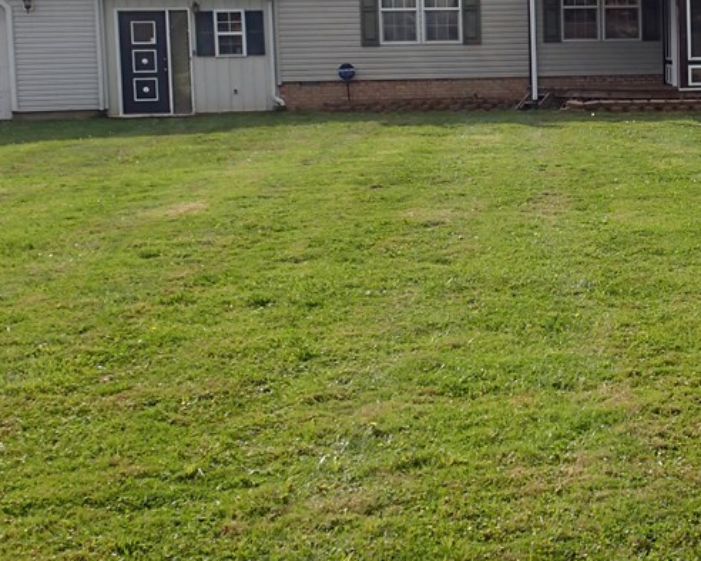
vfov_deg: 23.4
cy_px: 199
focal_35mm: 65
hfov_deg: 28.0
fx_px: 1349
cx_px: 640
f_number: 9
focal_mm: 5.87
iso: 100
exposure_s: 1/125
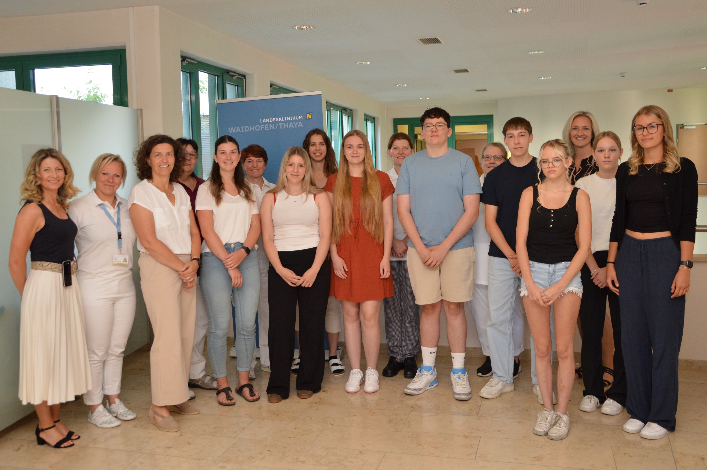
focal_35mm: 32
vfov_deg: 41.6
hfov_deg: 59.5
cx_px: 354
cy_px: 235
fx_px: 618
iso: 720
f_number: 3.8
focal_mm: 21
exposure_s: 1/60
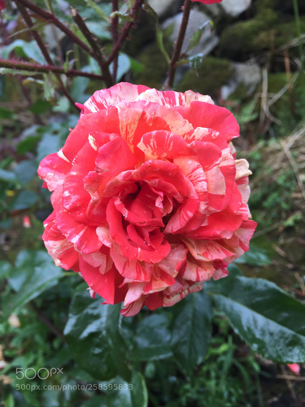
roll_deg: +6.2
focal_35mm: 29
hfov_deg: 48.2
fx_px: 341
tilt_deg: -15.6
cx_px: 152
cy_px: 204
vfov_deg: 61.7
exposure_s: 1/100
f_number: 2.2
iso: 32
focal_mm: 4.15
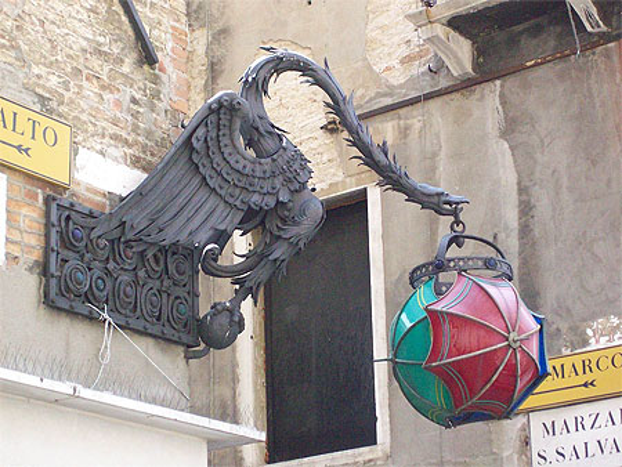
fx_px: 1942
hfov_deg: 18.2
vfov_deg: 13.7
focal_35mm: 108
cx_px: 311
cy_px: 234
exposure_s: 1/257
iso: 387
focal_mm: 18
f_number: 4.8
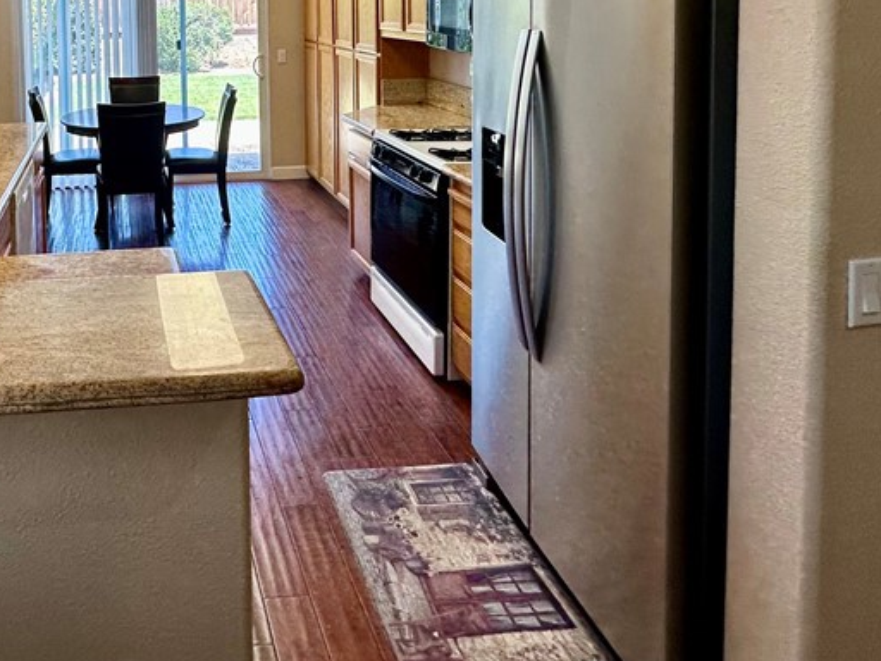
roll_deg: +1.2
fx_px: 713
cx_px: 170
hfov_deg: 58.4
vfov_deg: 44.3
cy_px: 41
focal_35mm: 28
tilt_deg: -2.9
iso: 64
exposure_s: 1/120
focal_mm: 2.22
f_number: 2.2
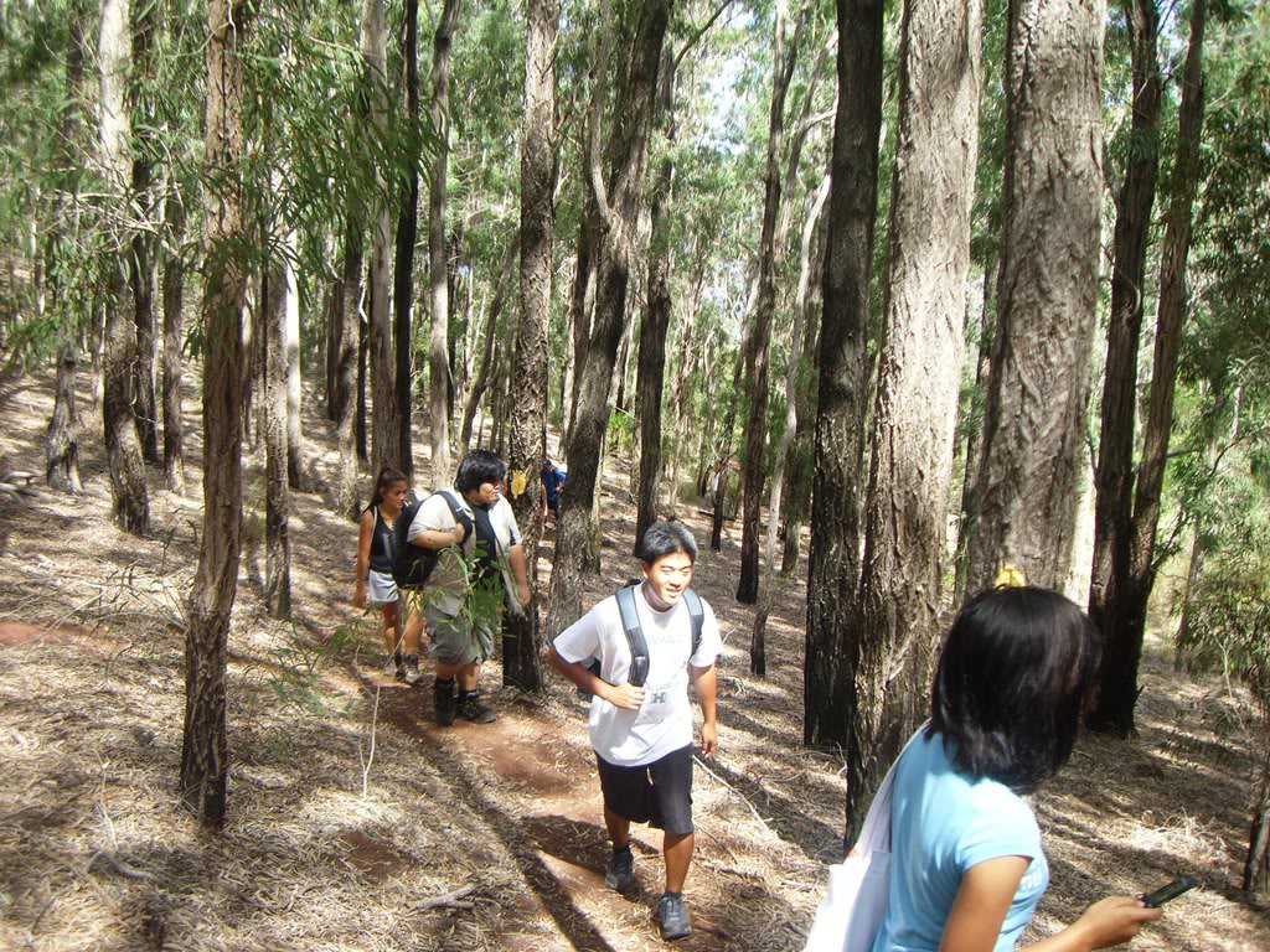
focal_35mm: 38
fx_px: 1394
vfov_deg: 37.7
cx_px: 635
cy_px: 476
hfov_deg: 49.0
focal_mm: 6.2
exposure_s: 1/250
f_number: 2.7
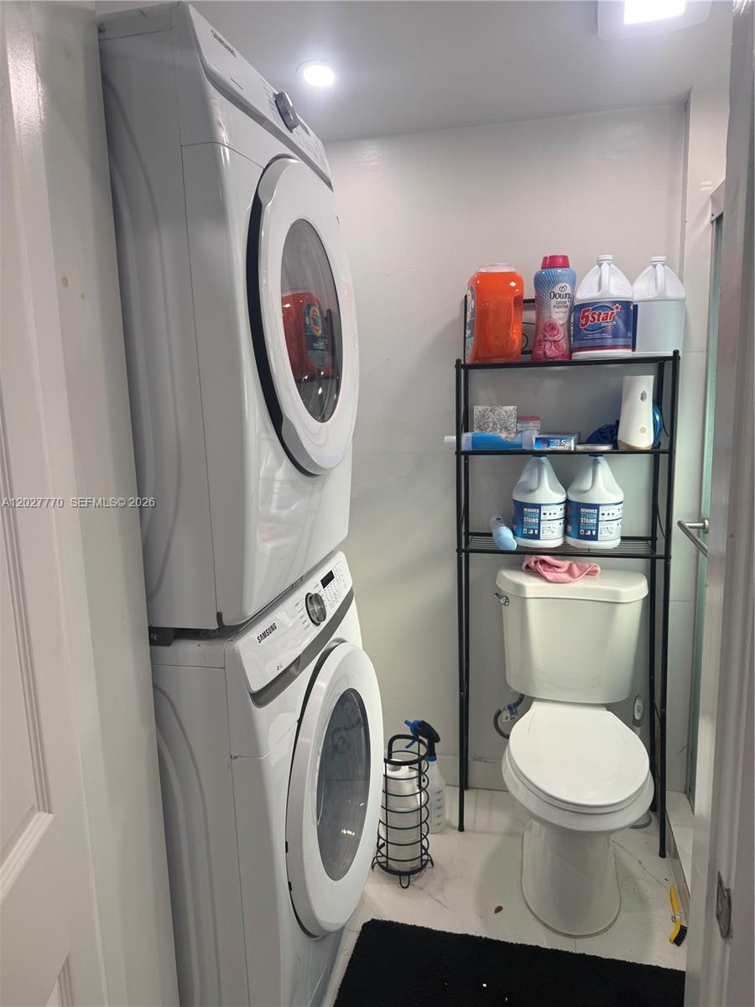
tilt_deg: -8.8
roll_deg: +2.1
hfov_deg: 56.8
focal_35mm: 24
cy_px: 504
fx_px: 698
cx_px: 378
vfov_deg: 71.6
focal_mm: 6.76
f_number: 1.78
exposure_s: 1/120
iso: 80
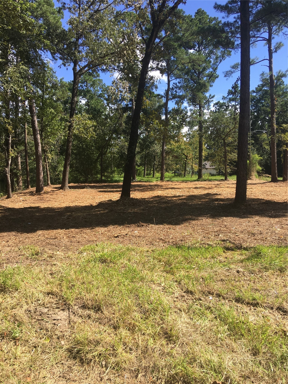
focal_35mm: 29
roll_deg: -0.7
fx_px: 322
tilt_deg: -2.4
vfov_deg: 61.7
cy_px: 192
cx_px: 144
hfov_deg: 48.2
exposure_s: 1/718
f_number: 2.2
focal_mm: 4.15
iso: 25
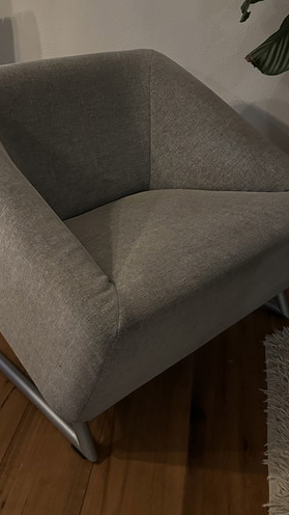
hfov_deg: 32.6
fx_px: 490
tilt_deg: -27.7
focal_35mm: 36
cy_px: 246
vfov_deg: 55.3
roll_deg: +0.6
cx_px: 97
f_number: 1.78
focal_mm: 6.86
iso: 1000
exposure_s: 1/25
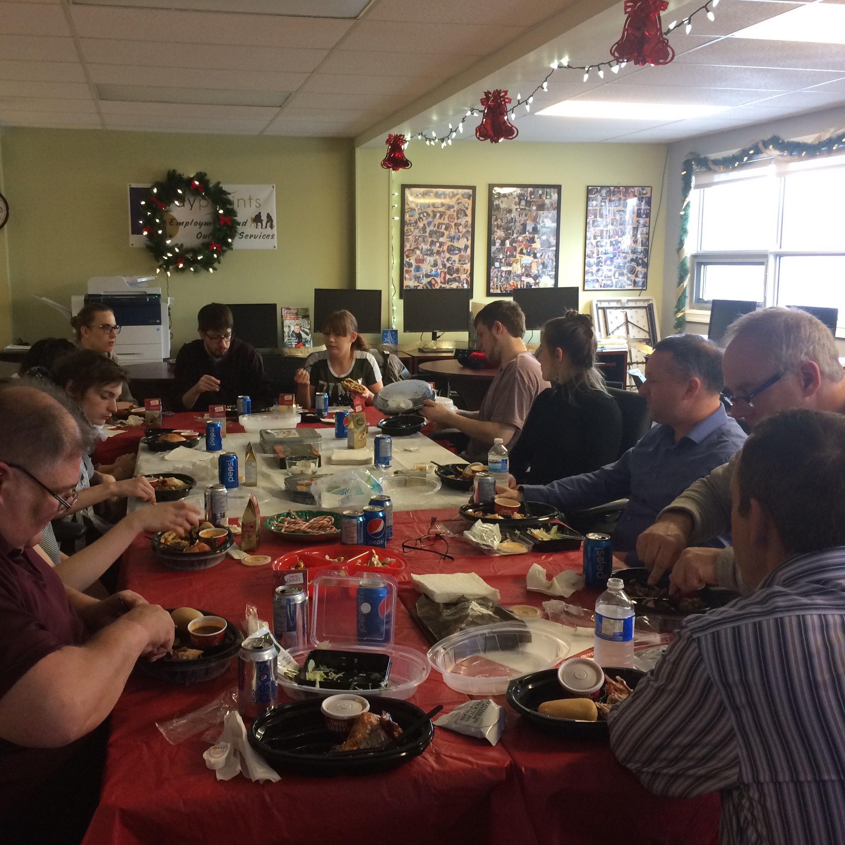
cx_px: 362
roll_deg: +1.4
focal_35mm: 35
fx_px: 967
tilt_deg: -9.1
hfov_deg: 47.1
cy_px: 415
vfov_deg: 47.2
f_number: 2.2
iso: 125
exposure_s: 1/30
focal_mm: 4.15
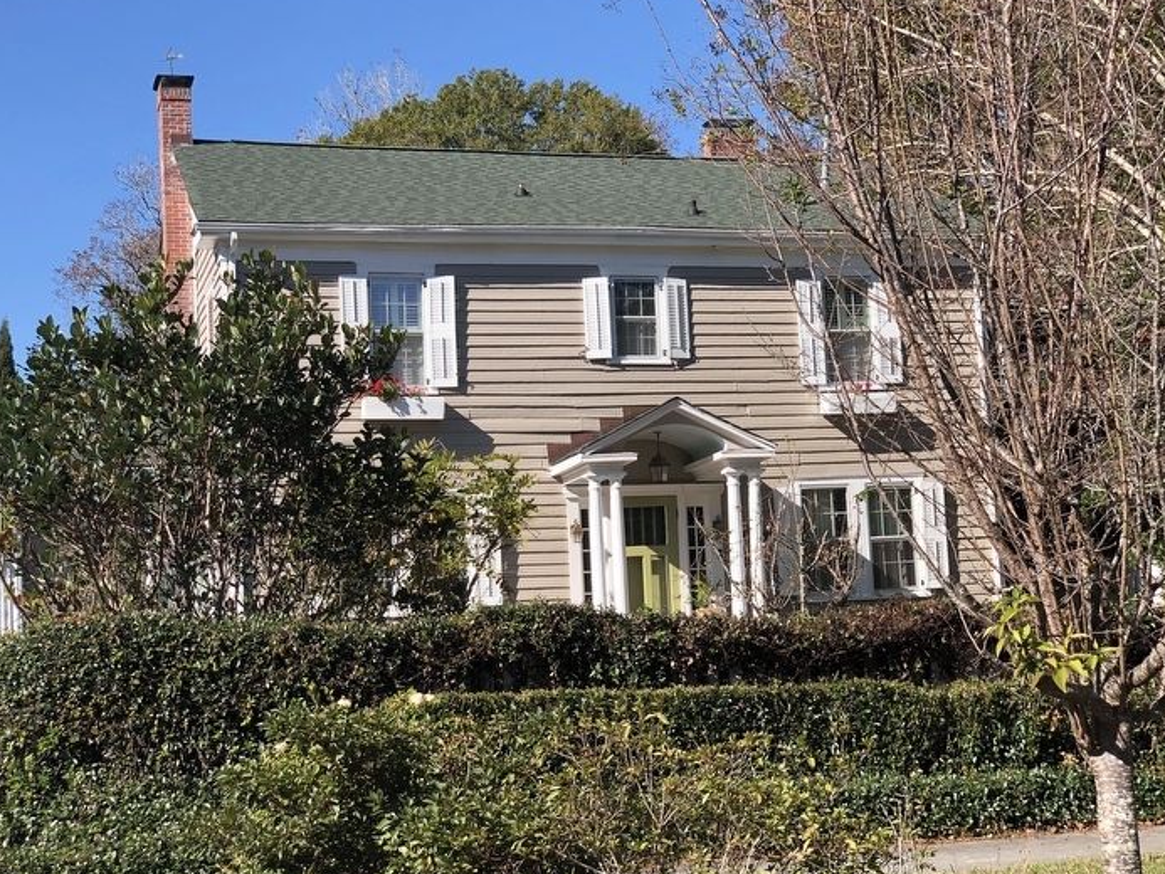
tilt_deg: +5.3
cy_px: 454
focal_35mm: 60
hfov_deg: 32.2
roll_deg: +3.4
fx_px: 2020
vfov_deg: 24.4
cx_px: 583
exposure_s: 1/694
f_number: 2.4
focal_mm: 6
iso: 16
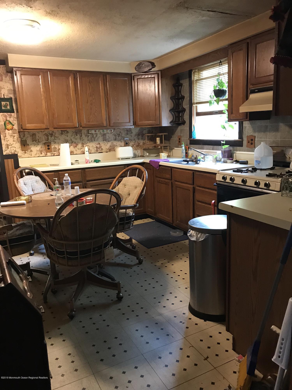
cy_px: 195
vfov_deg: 63.4
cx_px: 146
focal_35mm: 28
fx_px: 315
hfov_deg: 49.7
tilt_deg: -10.8
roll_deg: +3.0
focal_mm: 3.99
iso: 100
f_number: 1.8
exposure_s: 1/9
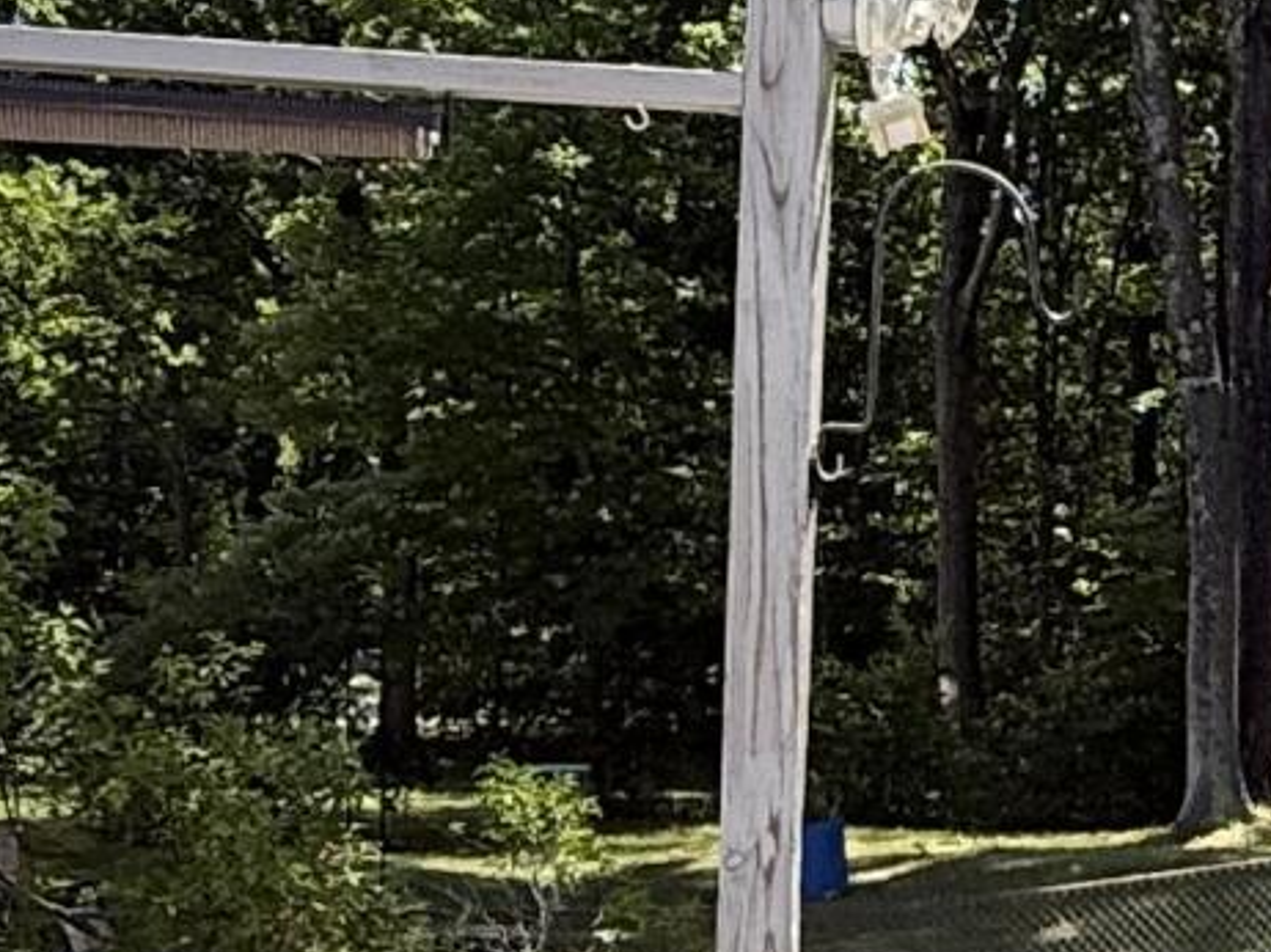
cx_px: 1648
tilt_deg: +1.0
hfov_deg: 19.8
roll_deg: -1.0
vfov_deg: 16.2
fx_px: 3340
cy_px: 567
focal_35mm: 91
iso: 64
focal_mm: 2.22
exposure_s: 1/333
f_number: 2.2
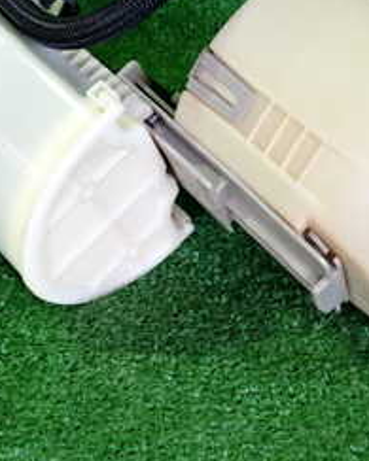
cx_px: 191
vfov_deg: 26.0
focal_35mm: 72
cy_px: 100
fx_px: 984
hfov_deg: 21.2
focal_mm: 5.4
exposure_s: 1/30
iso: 250
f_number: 2.3
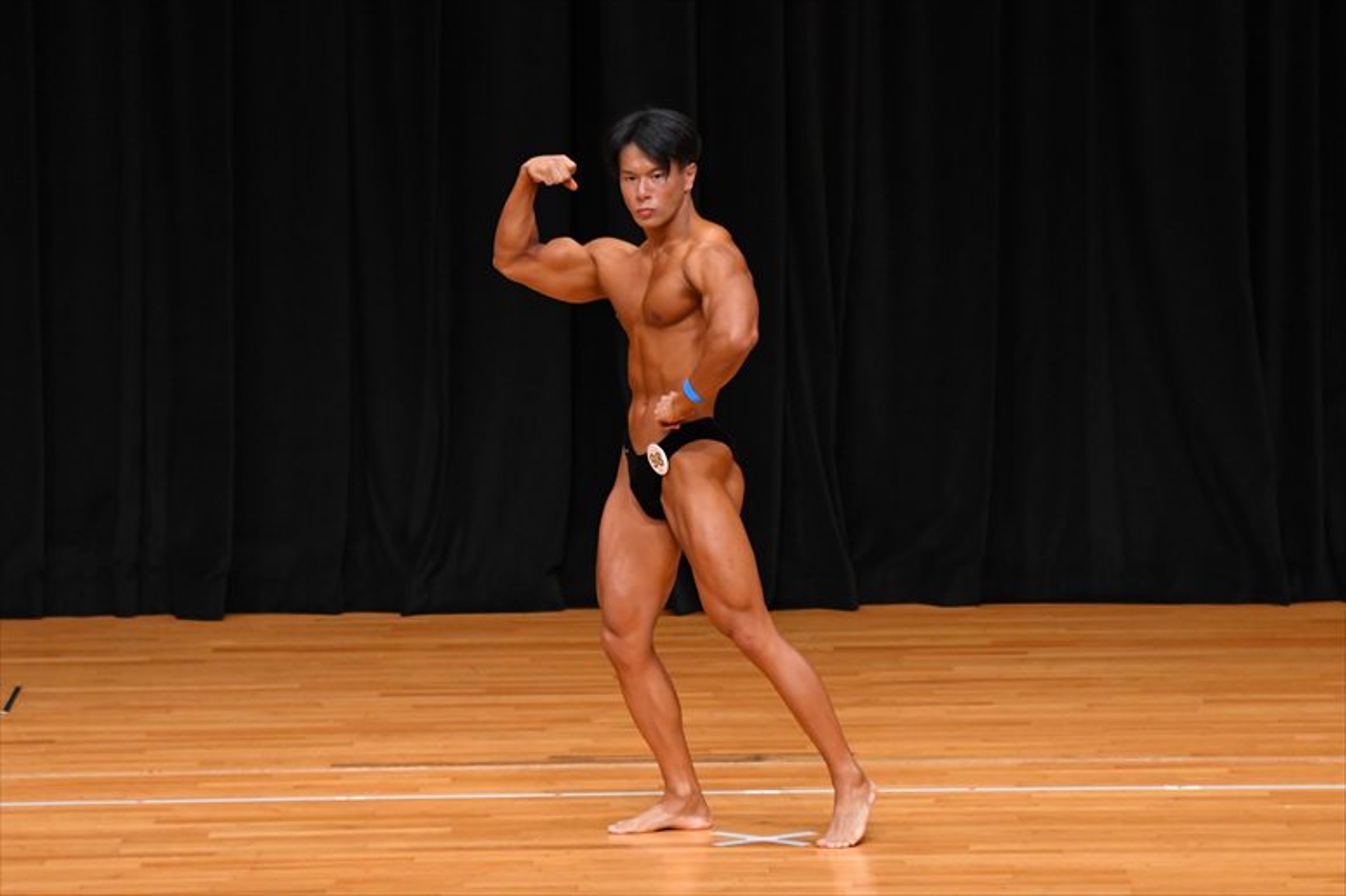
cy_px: 448
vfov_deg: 5.4
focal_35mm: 255
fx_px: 9530
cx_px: 673
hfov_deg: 8.1
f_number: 5.6
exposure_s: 1/400
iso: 3200
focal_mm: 170
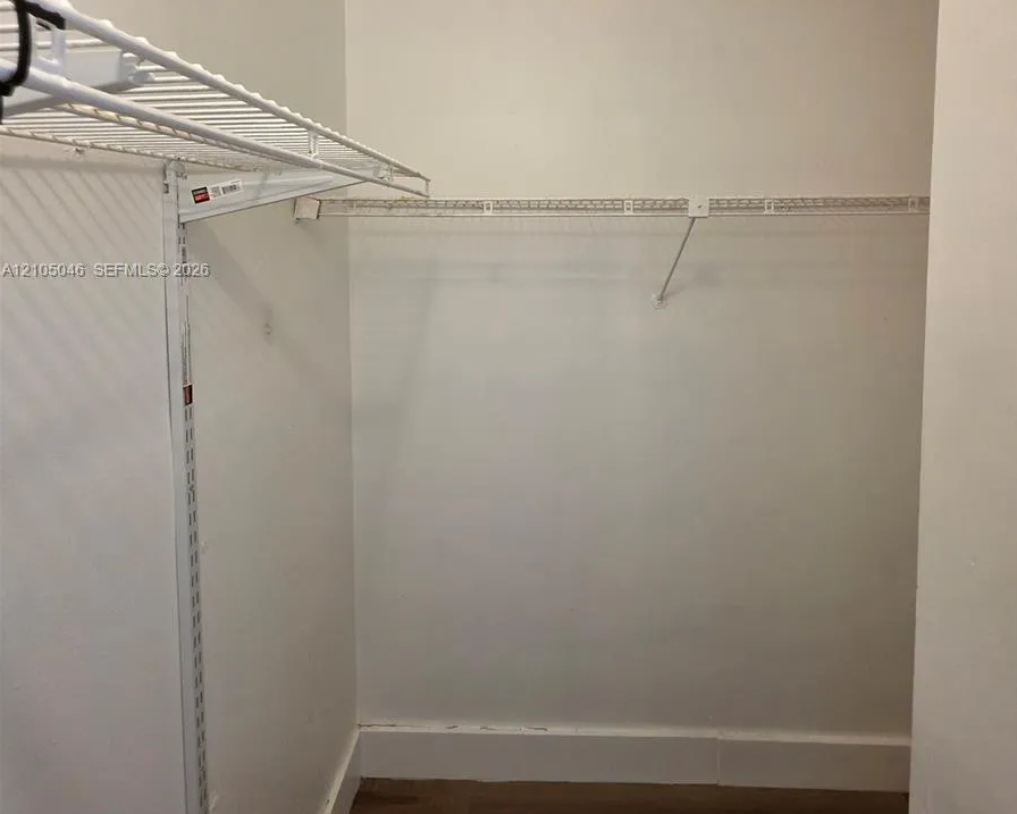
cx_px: 510
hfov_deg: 89.6
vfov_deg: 74.6
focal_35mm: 17
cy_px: 271
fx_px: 512
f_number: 1.9
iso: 320
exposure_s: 1/120
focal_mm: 2.2
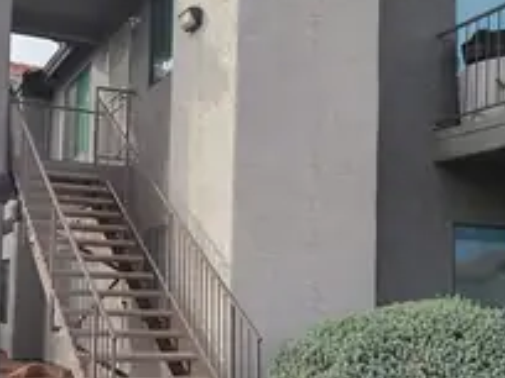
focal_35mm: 51
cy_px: 264
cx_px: 149
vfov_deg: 28.3
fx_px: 744
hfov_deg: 36.9
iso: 40
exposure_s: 1/1533
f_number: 1.8
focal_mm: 5.4
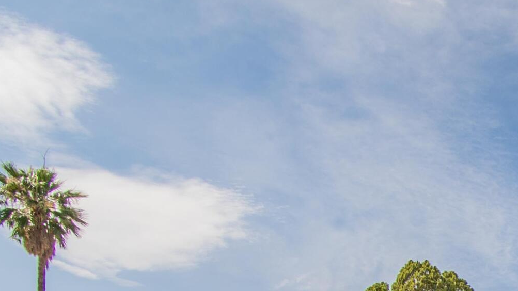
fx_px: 646
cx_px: 747
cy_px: 461
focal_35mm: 47
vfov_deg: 20.8
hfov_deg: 29.6
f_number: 13
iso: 200
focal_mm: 10
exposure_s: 1/200
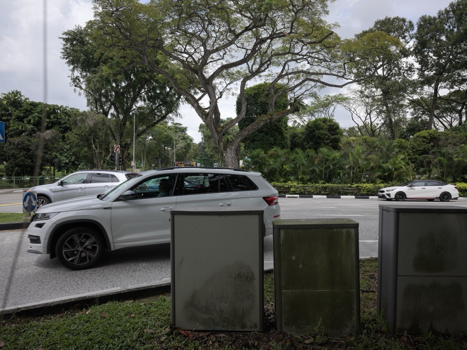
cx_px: 234
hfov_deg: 76.4
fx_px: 297
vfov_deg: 61.1
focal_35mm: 22
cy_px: 175
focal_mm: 28
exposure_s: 1/400
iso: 400
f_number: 8
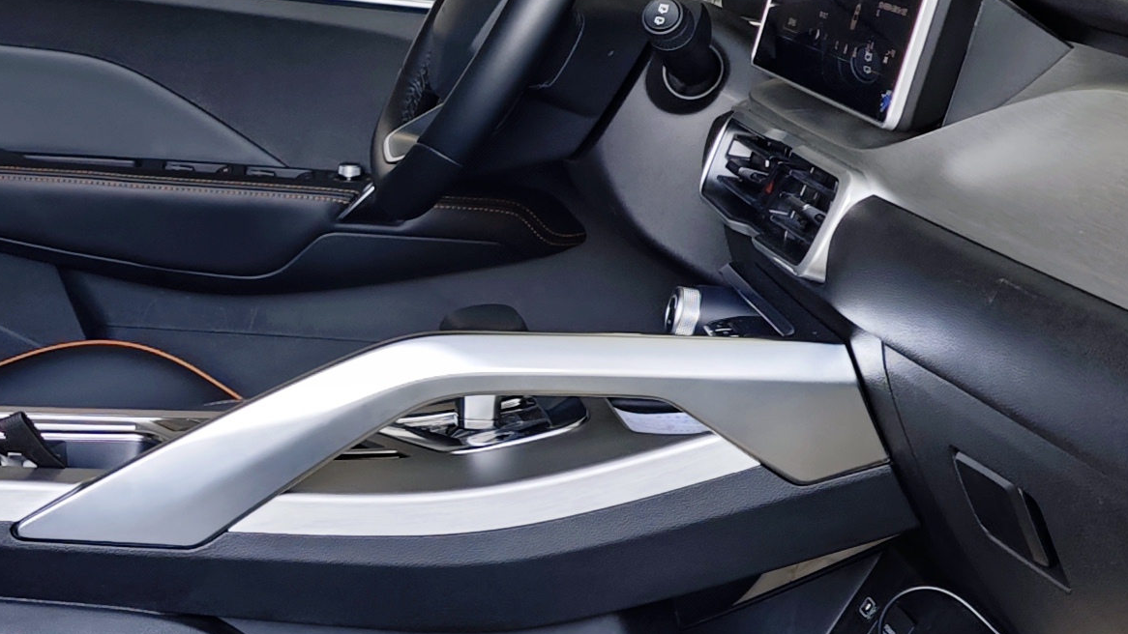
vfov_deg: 13.7
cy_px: 314
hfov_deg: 22.9
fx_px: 2632
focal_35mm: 88
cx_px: -82
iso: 400
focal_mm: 6.55
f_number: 1.6
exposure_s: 1/101
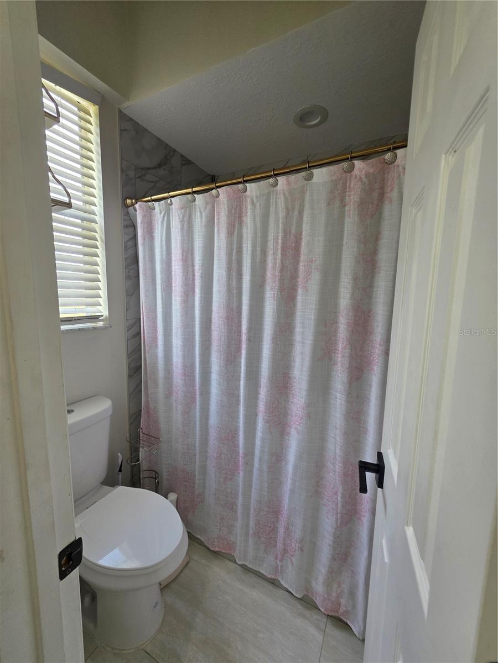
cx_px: 249
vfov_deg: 106.2
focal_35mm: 13
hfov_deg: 89.9
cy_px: 332
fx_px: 249
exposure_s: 1/120
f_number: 1.9
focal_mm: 2.2
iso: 100
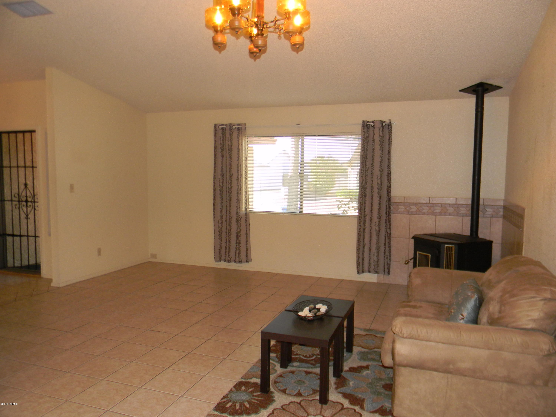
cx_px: 278
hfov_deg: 63.4
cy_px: 208
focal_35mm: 28
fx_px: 450
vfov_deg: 49.7
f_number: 3.5
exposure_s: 1/30
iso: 200
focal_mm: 5
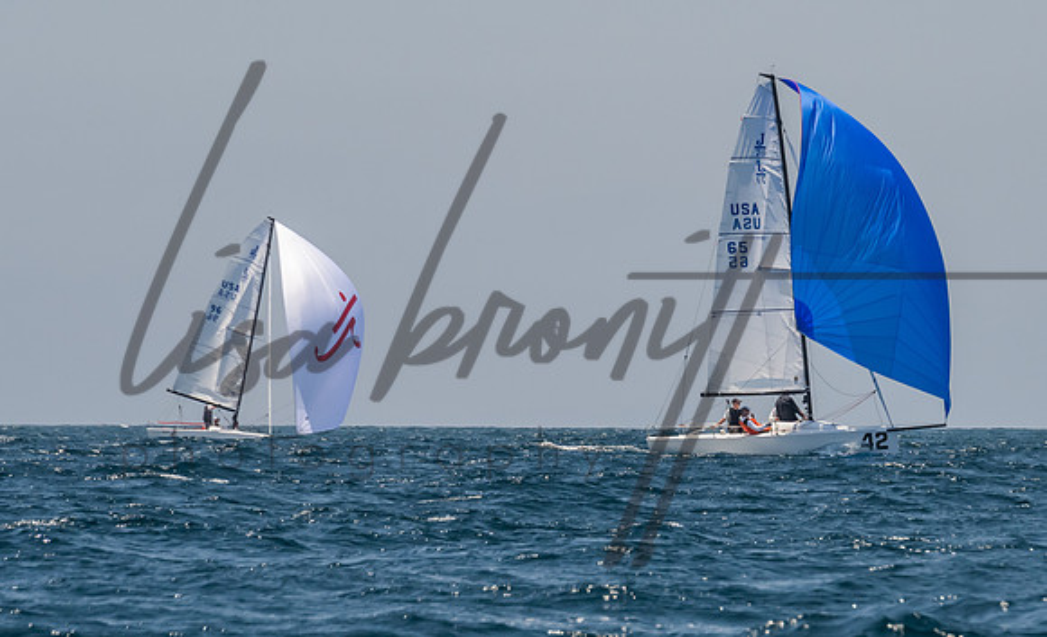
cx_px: 710
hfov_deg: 5.1
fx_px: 11835
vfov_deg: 3.1
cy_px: 438
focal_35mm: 418
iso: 640
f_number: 9
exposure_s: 1/640
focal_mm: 200
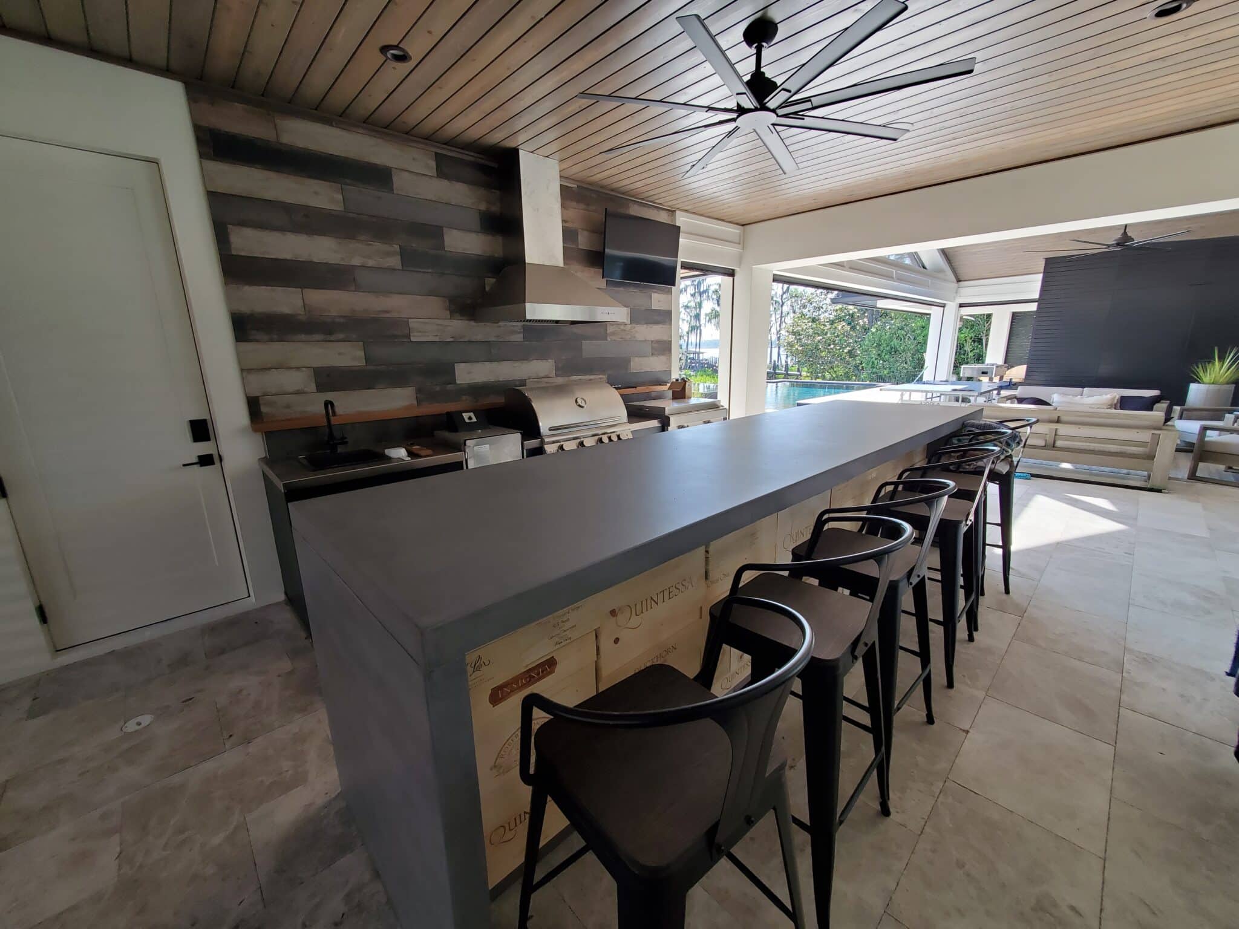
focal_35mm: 13
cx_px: 620
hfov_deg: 106.2
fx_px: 465
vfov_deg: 89.9
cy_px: 464
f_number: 2.2
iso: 80
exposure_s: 1/84
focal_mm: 1.8
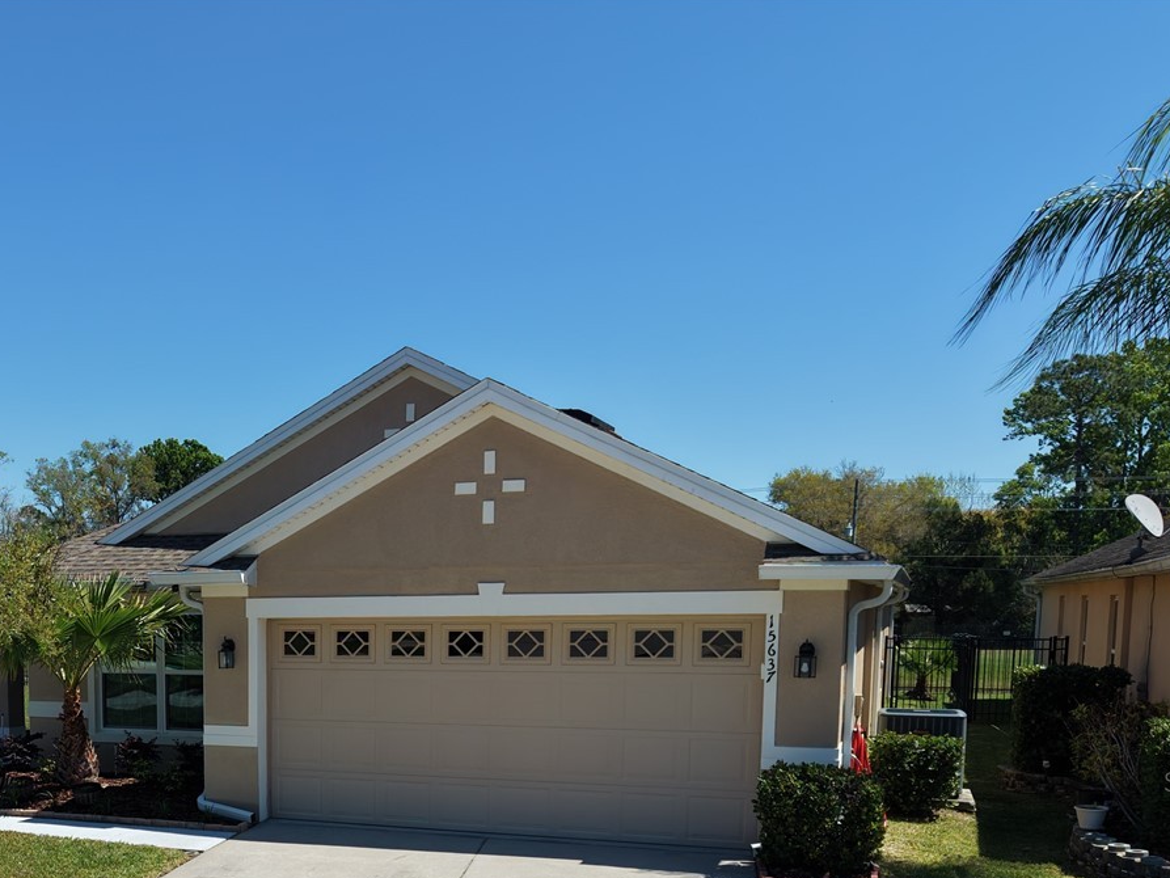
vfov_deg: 32.1
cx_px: 240
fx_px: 1454
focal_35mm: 43
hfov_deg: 42.0
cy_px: 781
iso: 150
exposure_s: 1/5000
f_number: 1.8
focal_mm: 8.67
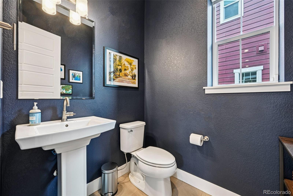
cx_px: 146
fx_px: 114
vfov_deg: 81.2
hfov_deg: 104.3
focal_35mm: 14
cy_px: 98
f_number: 11
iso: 400
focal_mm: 14
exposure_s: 1/3.33
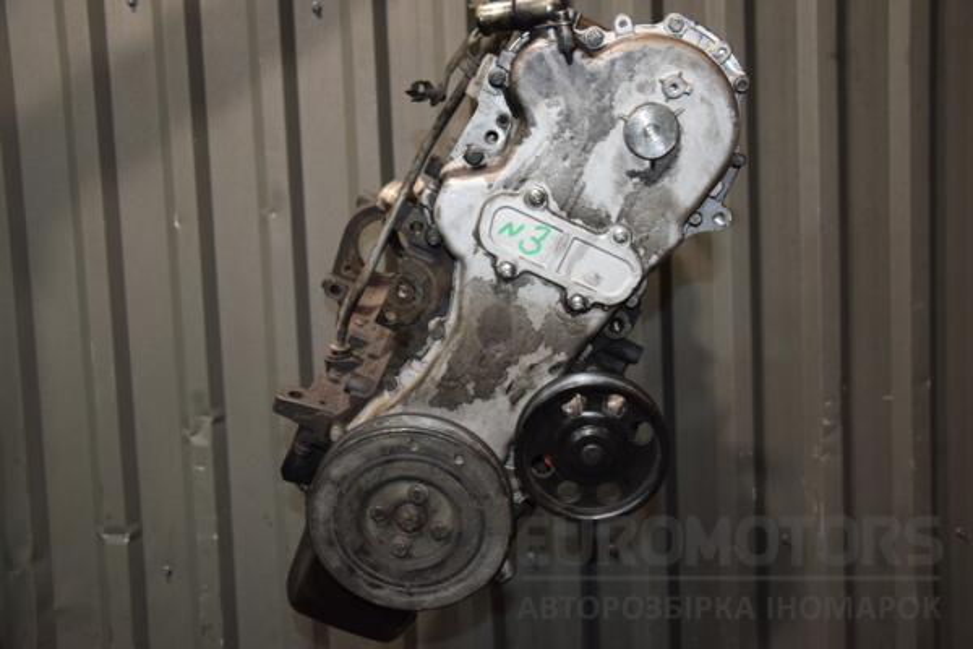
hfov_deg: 51.3
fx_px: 1013
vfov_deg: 35.5
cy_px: 324
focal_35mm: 38
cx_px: 486
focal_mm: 25
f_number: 5
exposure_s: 1/60
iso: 800
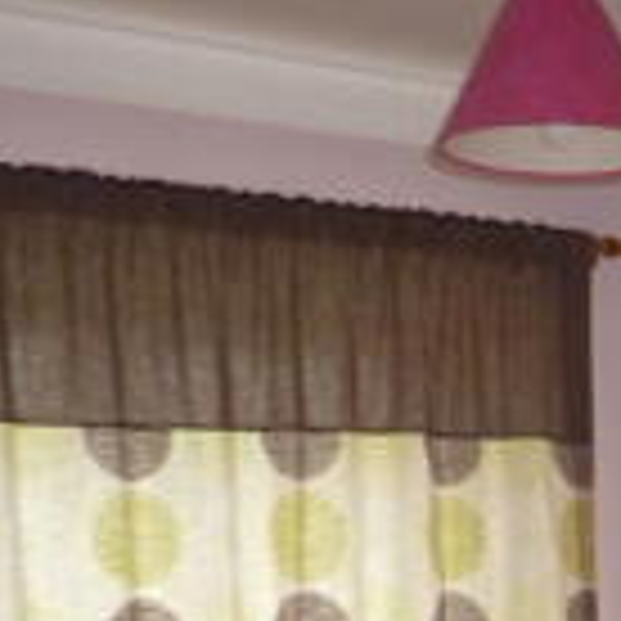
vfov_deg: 16.7
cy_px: 979
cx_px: 907
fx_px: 1888
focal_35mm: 93
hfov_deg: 17.1
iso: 100
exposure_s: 1/30
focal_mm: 4.1
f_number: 3.3
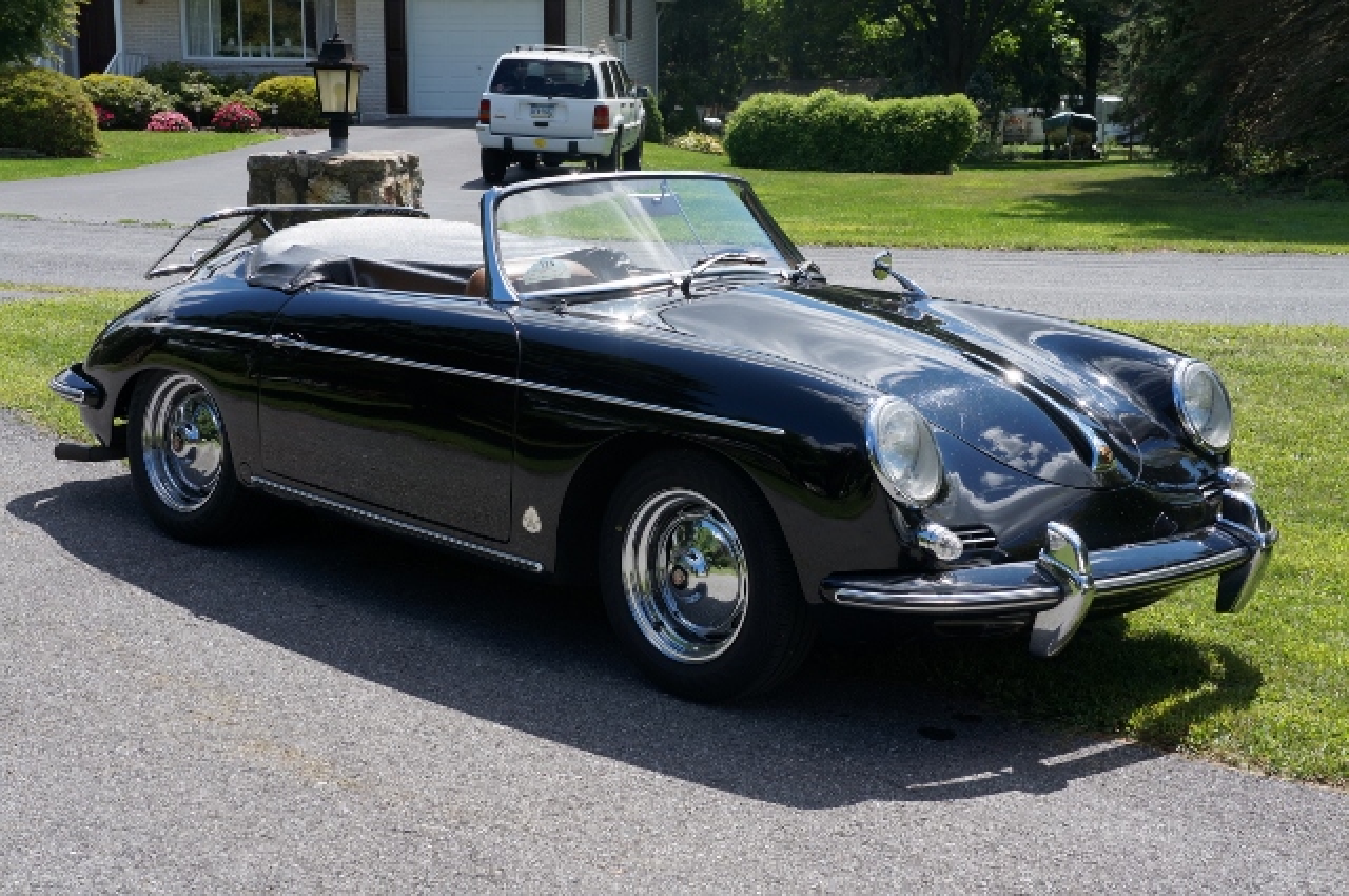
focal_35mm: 57
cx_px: 674
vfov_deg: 23.7
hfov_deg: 35.1
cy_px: 448
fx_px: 2133
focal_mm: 38
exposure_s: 1/250
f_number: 7.1
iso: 100
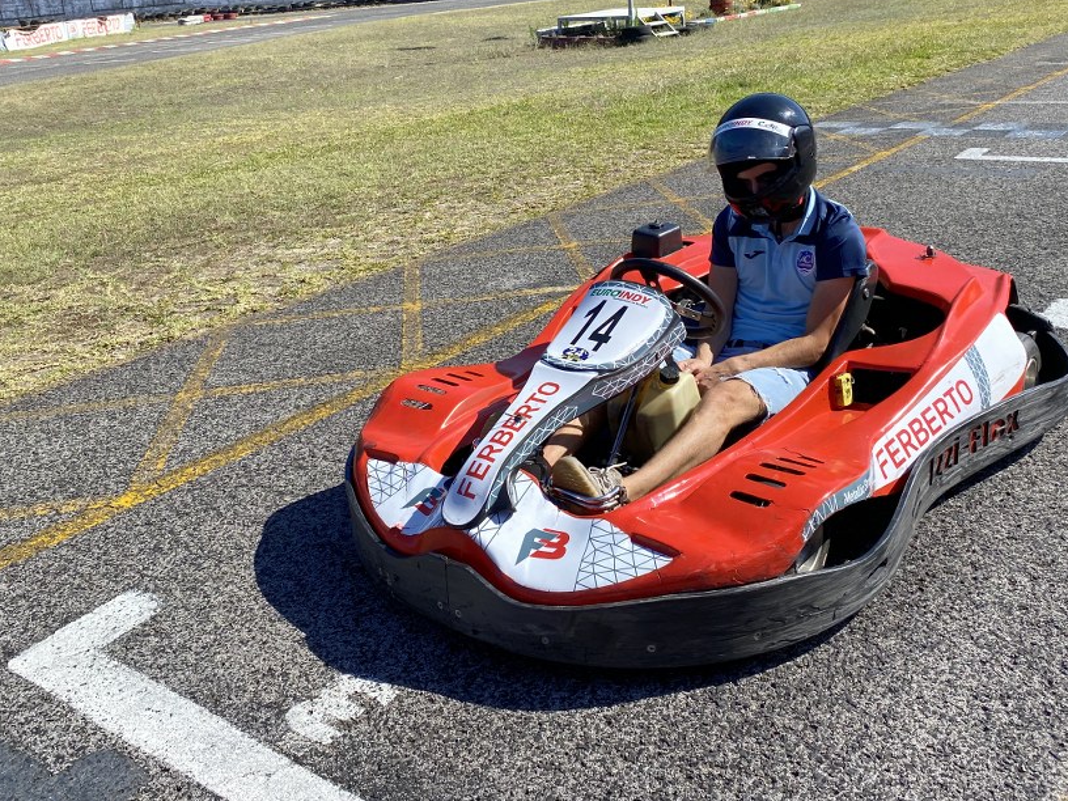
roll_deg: +1.8
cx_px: 541
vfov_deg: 41.5
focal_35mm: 34
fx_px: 1049
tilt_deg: -17.3
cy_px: 298
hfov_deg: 54.0
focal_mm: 4.25
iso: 32
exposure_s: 1/2141
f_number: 1.8
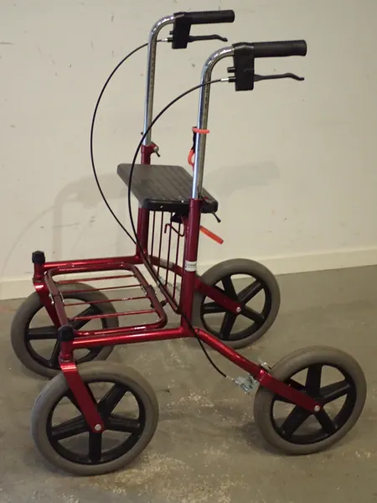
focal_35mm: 57
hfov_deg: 25.7
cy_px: 252
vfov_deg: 33.8
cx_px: 188
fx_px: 828
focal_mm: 10.29
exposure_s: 1/50
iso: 640
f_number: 3.5
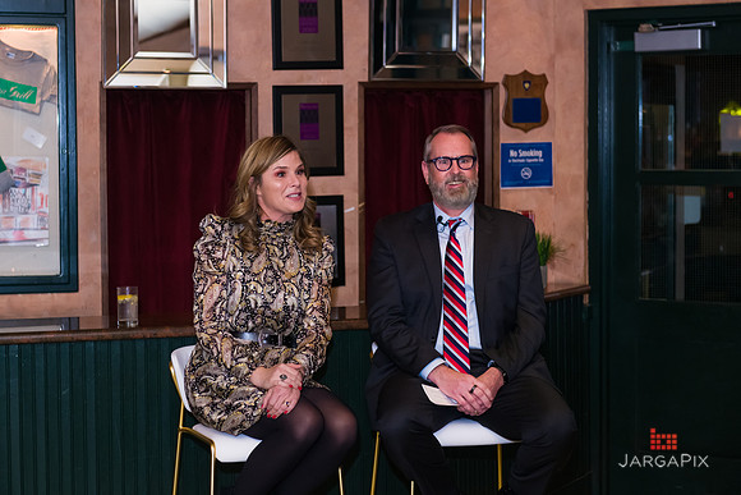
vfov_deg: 16.8
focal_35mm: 81
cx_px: 323
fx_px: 1677
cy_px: 207
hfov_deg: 24.9
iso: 1600
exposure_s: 1/125
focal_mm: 70
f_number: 3.2
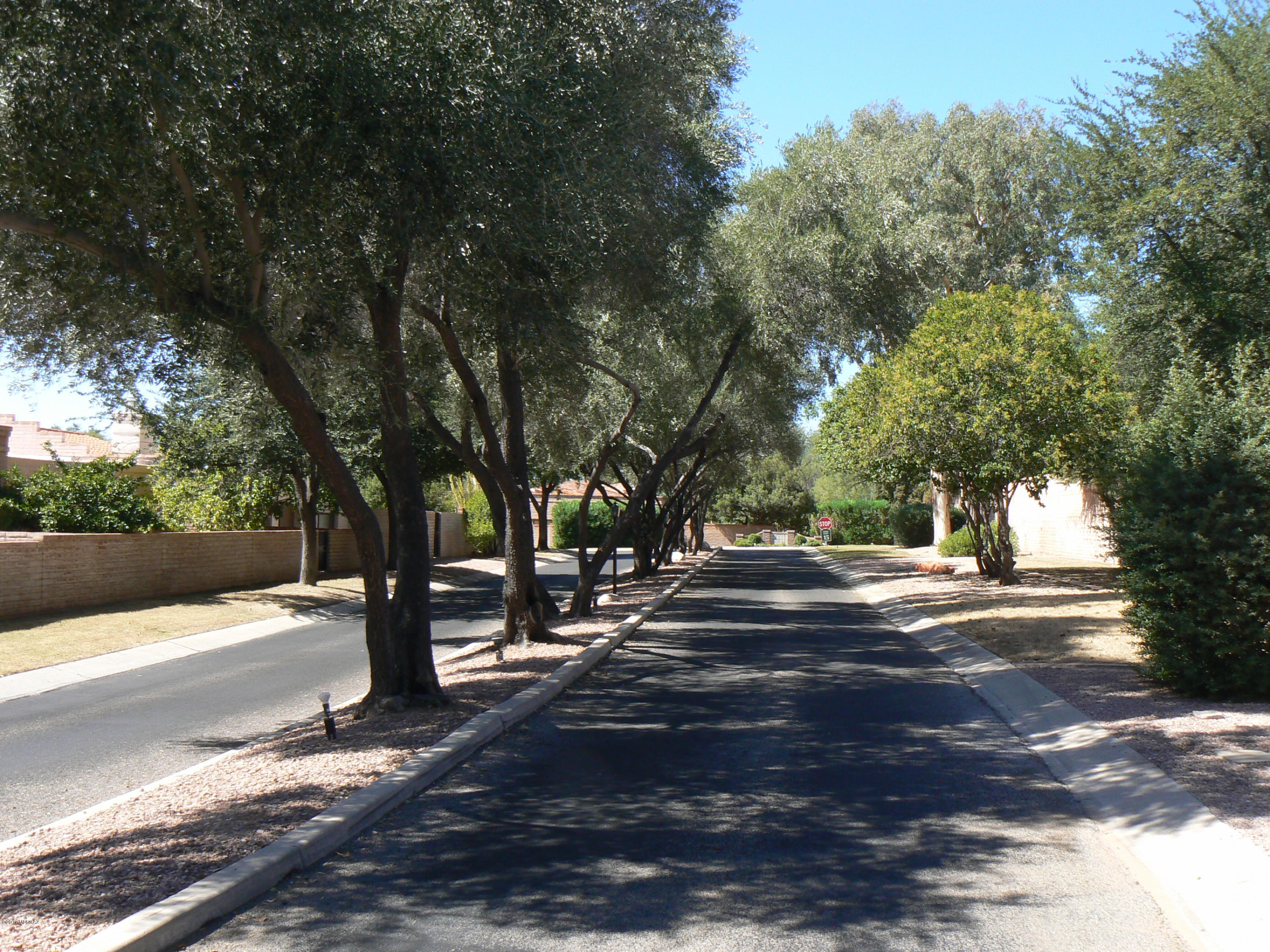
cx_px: 635
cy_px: 476
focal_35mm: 36
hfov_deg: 51.4
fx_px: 1321
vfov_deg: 39.7
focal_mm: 6
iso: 80
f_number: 5.6
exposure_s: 1/160
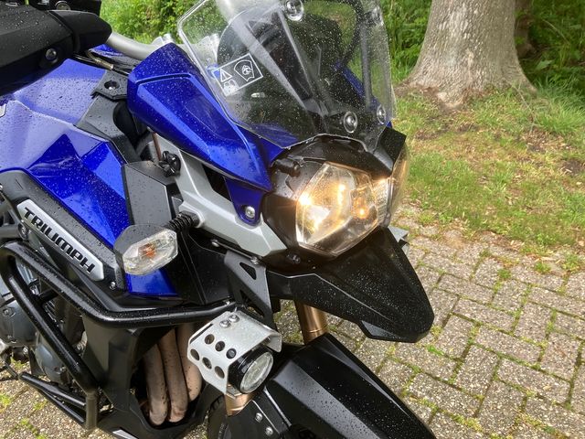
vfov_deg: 49.7
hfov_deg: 63.4
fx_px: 473
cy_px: 220
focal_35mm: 28
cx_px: 292
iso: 32
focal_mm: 3.99
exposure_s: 1/442
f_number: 1.8
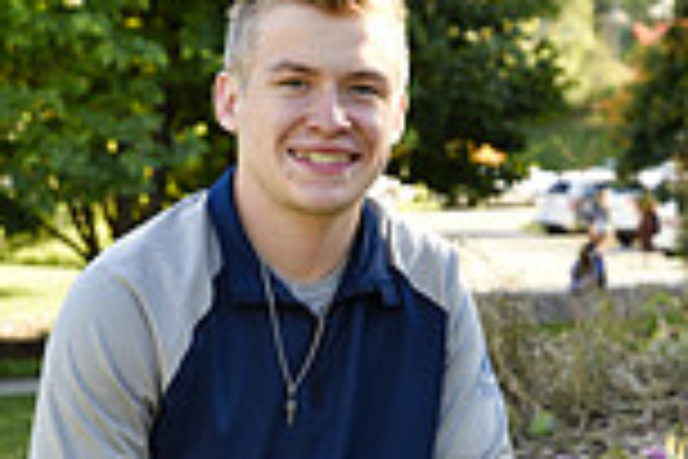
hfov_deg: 13.4
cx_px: 342
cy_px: 662
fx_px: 2924
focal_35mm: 153
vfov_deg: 8.8
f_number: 5.6
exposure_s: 1/125
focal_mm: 52
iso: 200
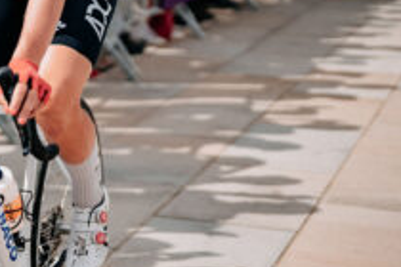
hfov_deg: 13.8
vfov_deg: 9.5
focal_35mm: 143
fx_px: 1593
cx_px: -109
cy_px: -29
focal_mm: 50
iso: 100
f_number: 1.2
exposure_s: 1/8000
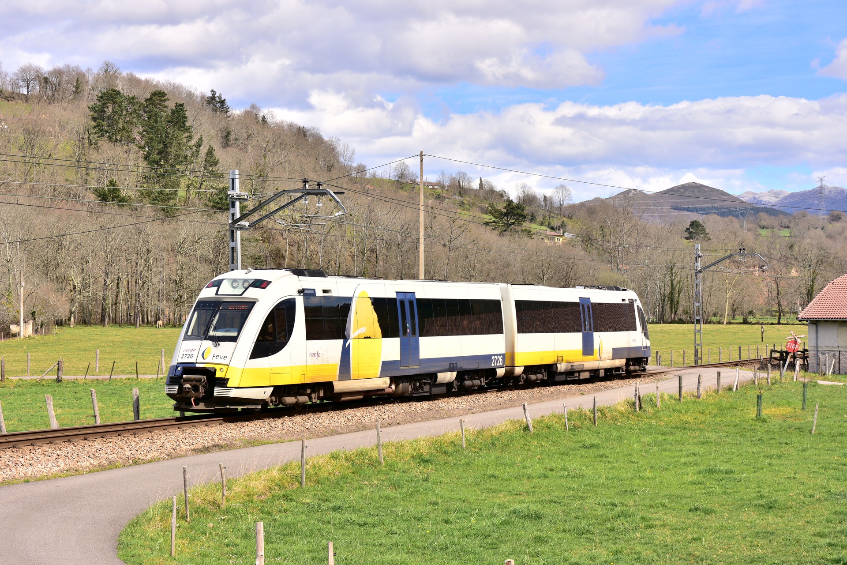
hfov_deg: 29.9
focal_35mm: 68
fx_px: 1588
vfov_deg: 20.2
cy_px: 282
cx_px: 424
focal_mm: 45
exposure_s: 1/640
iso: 100
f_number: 7.1
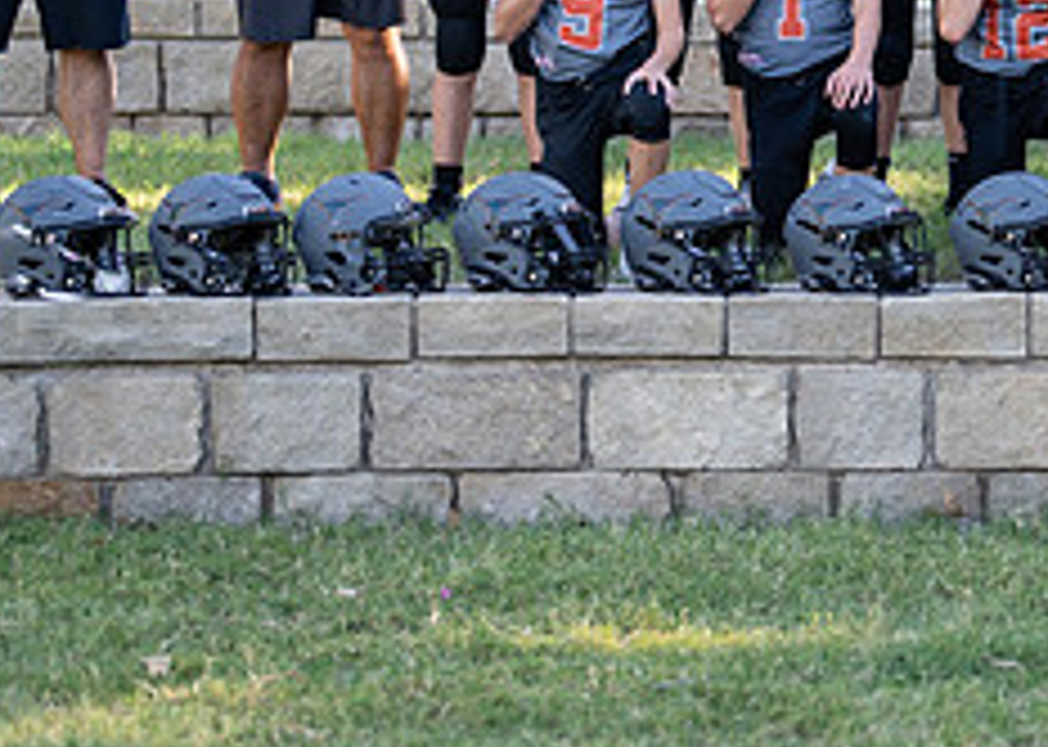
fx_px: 4282
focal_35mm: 144
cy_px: 13
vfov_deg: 9.9
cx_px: 1434
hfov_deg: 13.4
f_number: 1.6
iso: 100
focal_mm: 50
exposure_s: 1/640
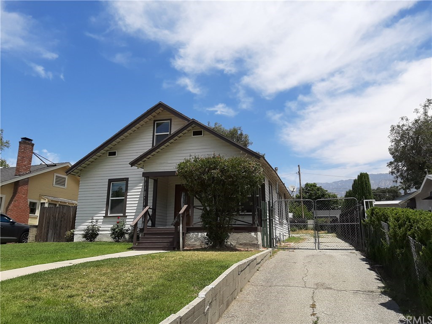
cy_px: 162
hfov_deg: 67.3
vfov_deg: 53.1
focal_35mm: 26
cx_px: 216
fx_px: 324
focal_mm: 3.93
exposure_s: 1/3289
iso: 40
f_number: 1.7
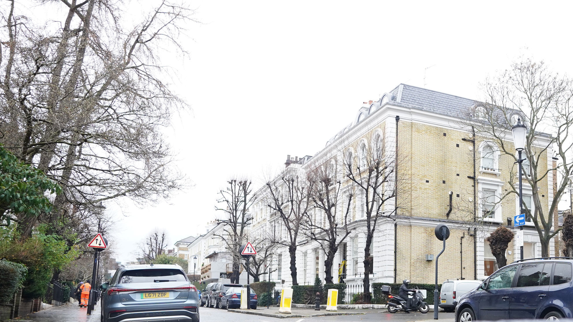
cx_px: 459
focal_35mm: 37
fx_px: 562
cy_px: 226
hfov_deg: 50.7
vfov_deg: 31.6
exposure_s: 1/100
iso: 320
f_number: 2.8
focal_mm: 20
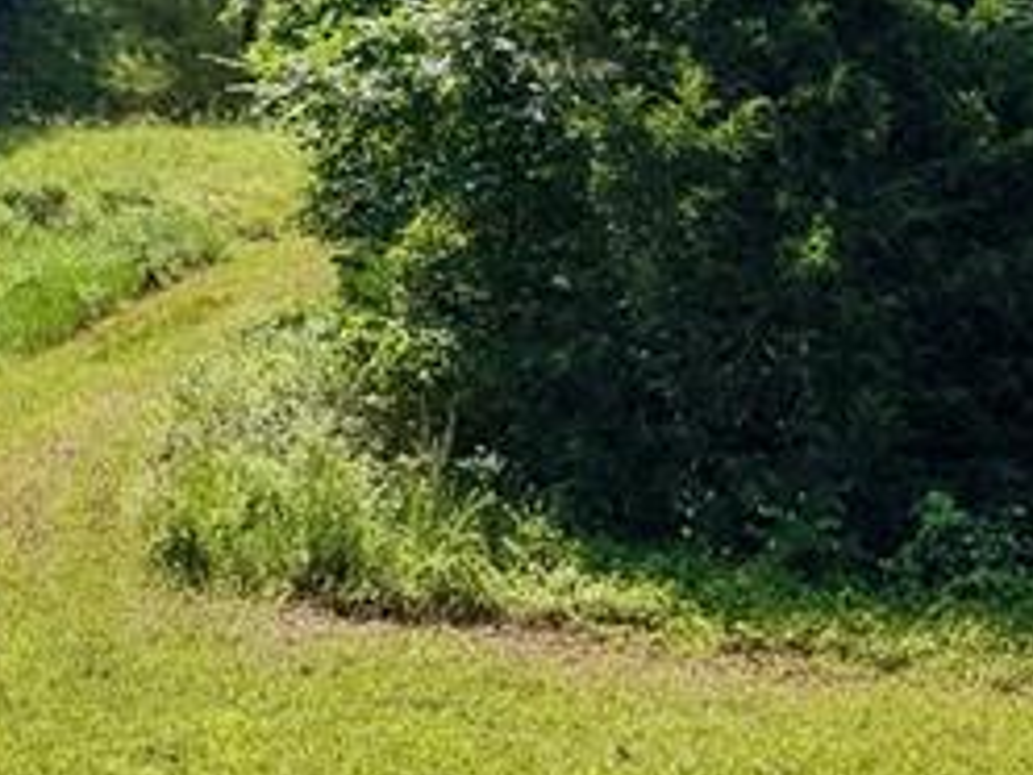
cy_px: -142
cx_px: 8
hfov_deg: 19.3
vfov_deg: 14.5
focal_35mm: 99
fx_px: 2954
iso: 400
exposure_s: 1/8000
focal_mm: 8.67
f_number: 1.8
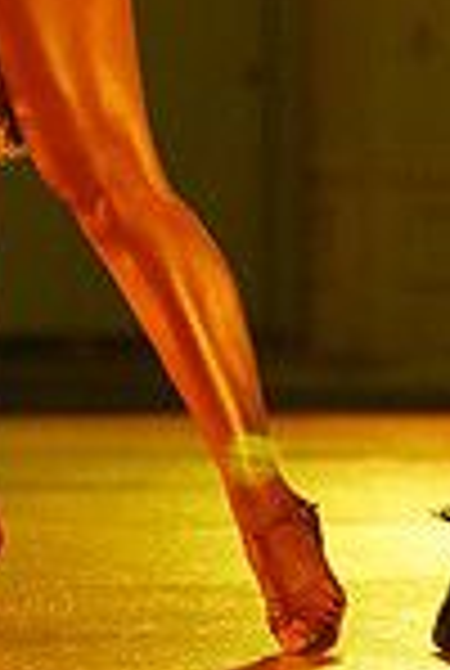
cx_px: 479
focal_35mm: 392
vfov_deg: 5.2
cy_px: -243
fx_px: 7316
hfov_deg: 3.5
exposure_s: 1/400
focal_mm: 101
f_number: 2.8
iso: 6400
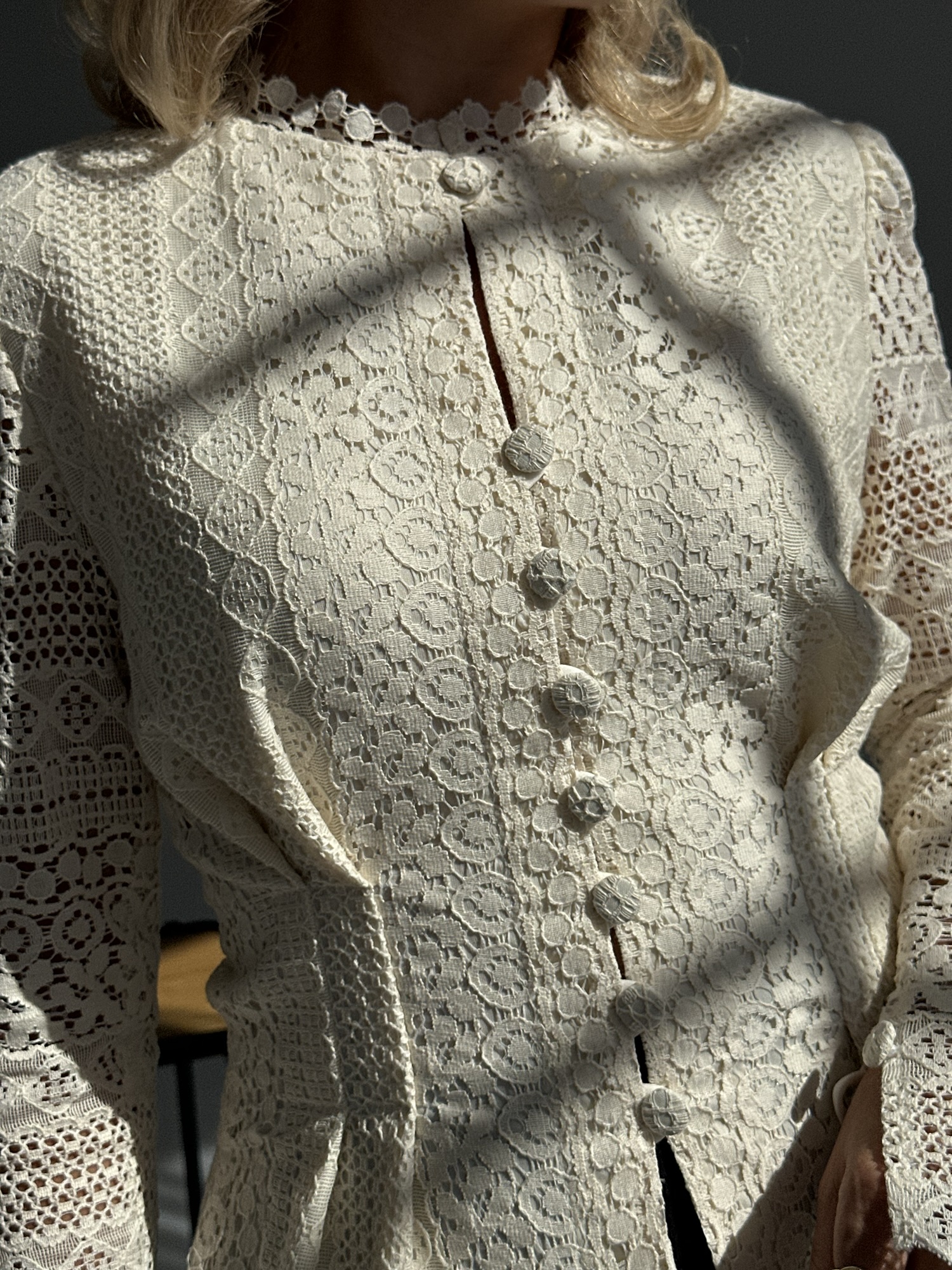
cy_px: 635
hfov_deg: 30.3
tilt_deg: -16.1
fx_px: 1760
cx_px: 476
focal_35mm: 48
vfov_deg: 39.7
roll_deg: +4.2
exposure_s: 1/13699
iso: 64
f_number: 1.78
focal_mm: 6.86
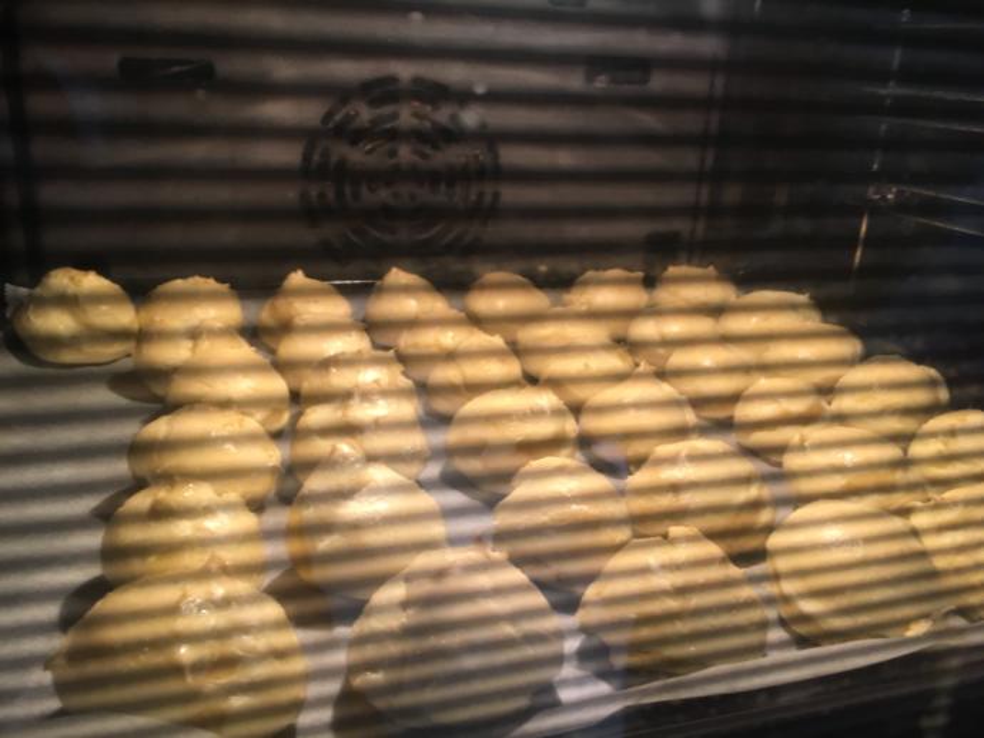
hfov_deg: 61.6
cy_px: 369
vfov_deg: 48.3
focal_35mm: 29
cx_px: 492
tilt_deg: -18.7
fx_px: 825
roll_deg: -3.0
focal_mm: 4.15
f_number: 2.2
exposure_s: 1/33
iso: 100
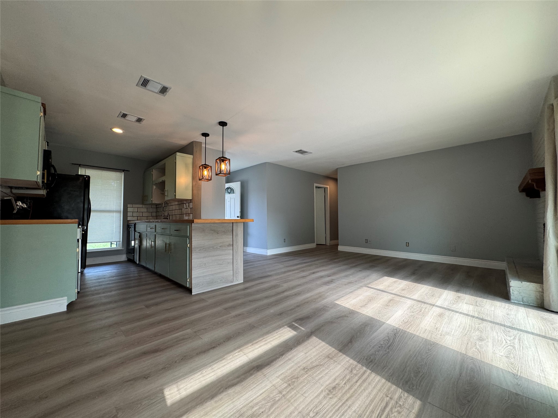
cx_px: 279
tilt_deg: +2.7
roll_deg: +0.6
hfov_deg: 102.1
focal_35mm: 14
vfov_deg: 85.7
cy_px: 209
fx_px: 226
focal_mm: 2.22
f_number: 2.2
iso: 125
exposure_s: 1/120
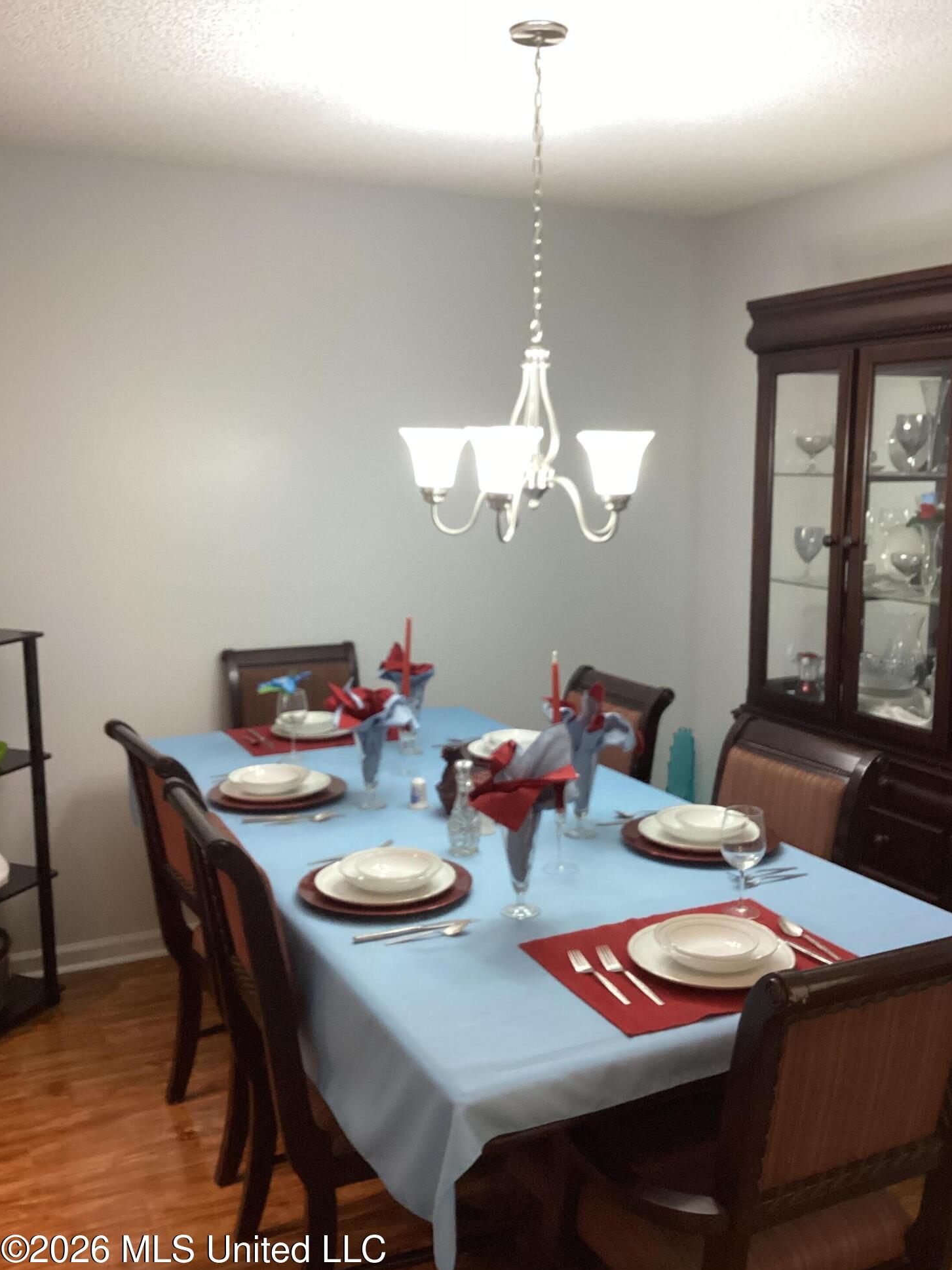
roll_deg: -0.4
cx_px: 489
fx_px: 1174
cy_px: 654
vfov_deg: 56.8
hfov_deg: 44.1
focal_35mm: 32
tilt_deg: -8.7
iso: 200
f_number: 2.4
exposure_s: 1/60
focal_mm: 3.3
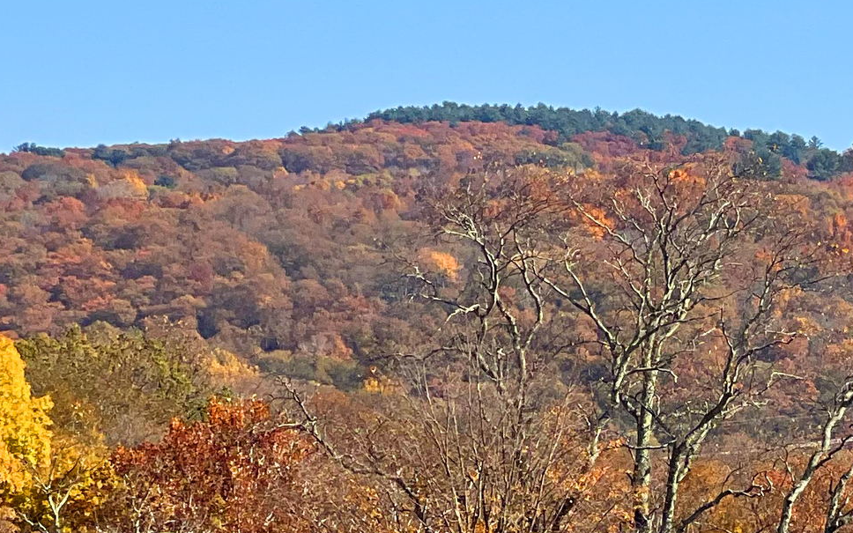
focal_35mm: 259
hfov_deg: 7.9
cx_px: 1343
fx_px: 6021
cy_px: 418
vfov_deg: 5.1
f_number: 2.8
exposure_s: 1/747
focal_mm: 9
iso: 32
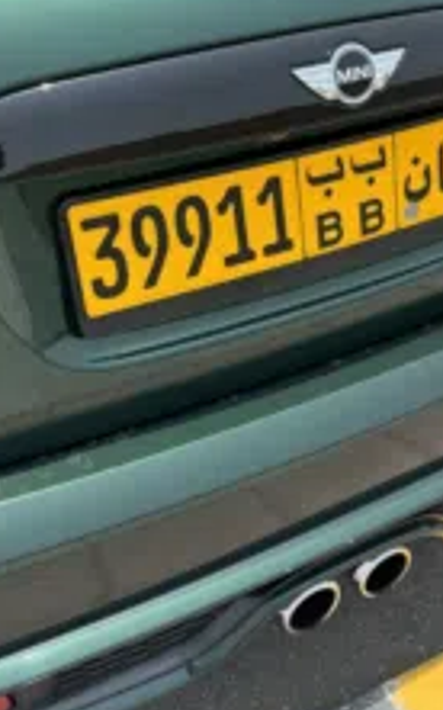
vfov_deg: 43.1
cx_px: 282
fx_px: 889
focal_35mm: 46
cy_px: 260
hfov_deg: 27.9
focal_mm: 6.76
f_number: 1.78
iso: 80
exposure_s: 1/2331
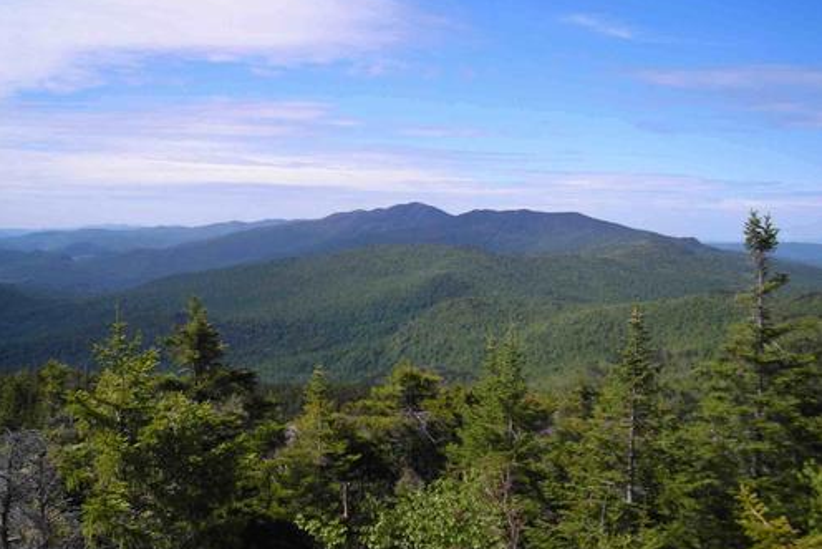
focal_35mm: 43
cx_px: 409
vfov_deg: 31.2
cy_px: 263
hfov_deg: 45.4
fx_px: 982
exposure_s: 1/176
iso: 50
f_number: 6.6
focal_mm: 6.8
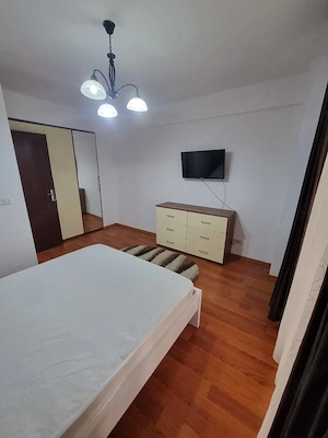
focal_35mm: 13
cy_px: 219
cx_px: 164
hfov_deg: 89.9
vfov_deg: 106.2
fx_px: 164
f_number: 2.2
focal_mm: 2.2
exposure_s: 1/50
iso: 400
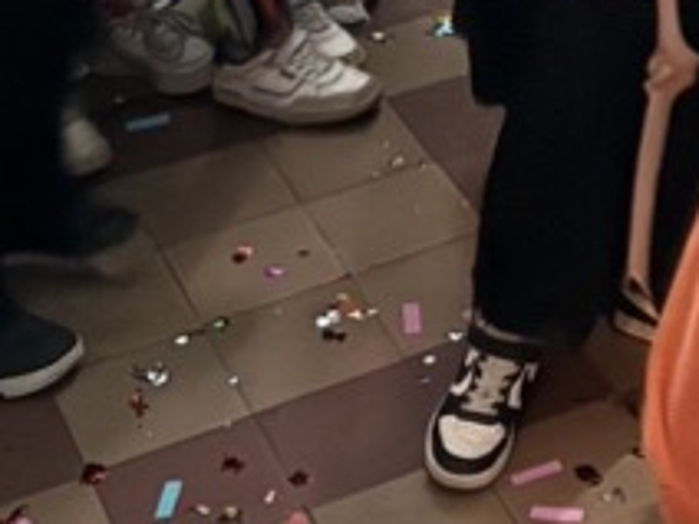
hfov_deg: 16.5
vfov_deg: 12.0
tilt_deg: -18.1
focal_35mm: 113
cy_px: -448
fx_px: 2282
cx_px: 910
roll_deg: -1.3
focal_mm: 6.76
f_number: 1.78
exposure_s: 1/14
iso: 1600
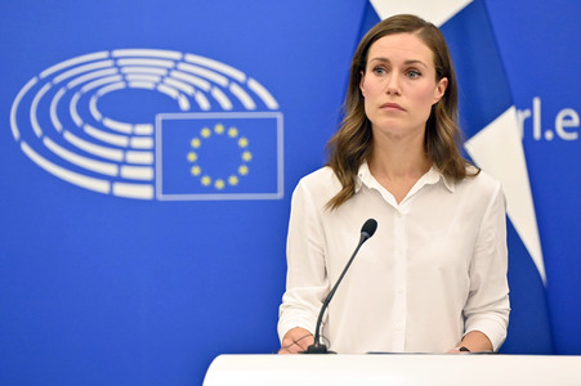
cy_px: 193
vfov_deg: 9.8
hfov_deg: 14.7
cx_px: 290
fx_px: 2258
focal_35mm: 140
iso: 5000
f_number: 2.8
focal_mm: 140
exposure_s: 1/800
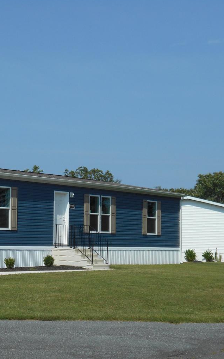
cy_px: 186
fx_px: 821
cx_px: 16
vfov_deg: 24.6
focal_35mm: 84
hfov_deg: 15.3
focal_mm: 10
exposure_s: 1/1000
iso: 80
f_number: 4.9
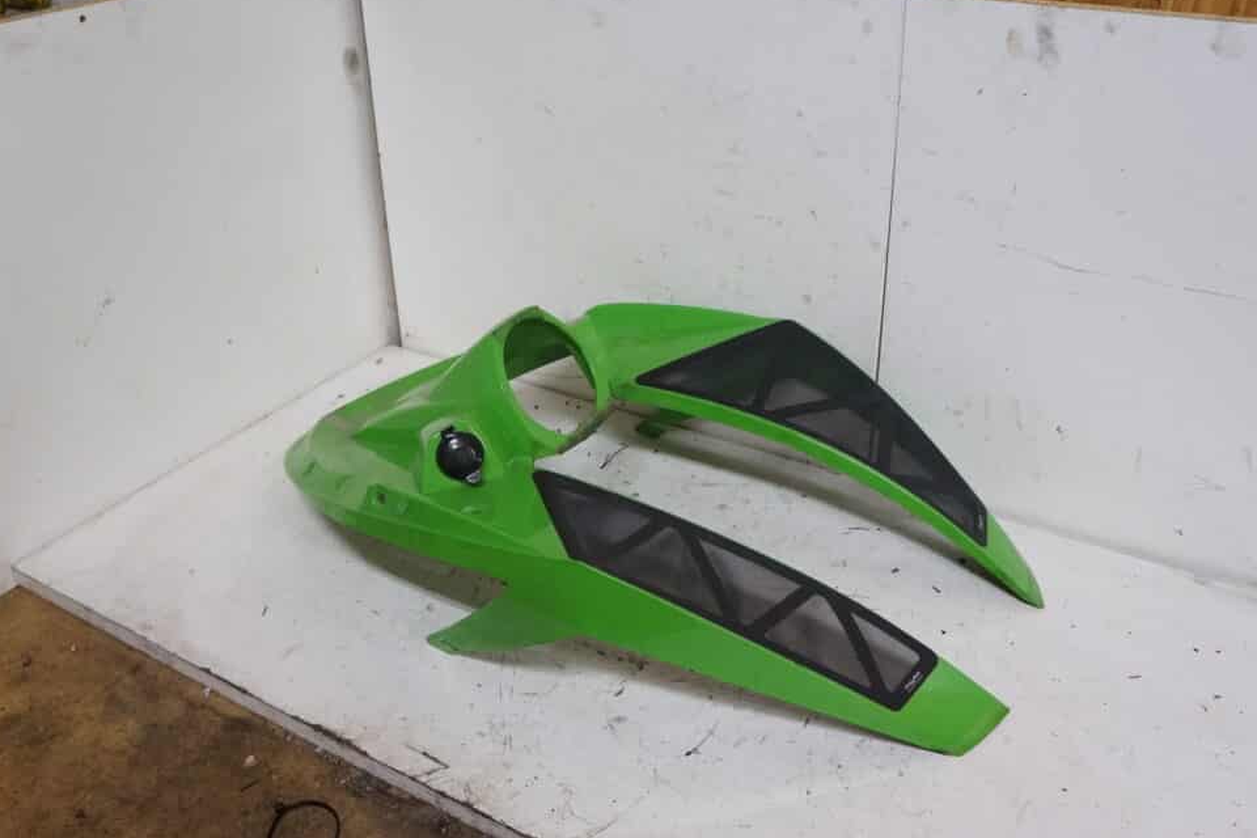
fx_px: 1117
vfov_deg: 41.1
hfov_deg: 58.7
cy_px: 396
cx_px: 639
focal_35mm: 32
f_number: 4.5
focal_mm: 20
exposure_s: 1/60
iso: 1600
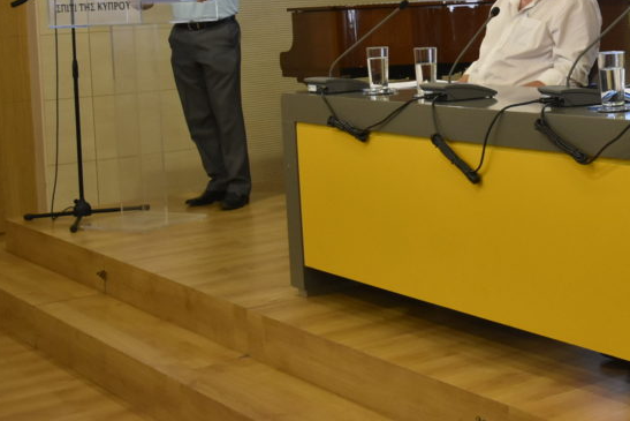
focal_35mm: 73
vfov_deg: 18.3
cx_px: 566
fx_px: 1278
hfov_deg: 26.8
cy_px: 31
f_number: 4.5
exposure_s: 1/80
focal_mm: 26
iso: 1600
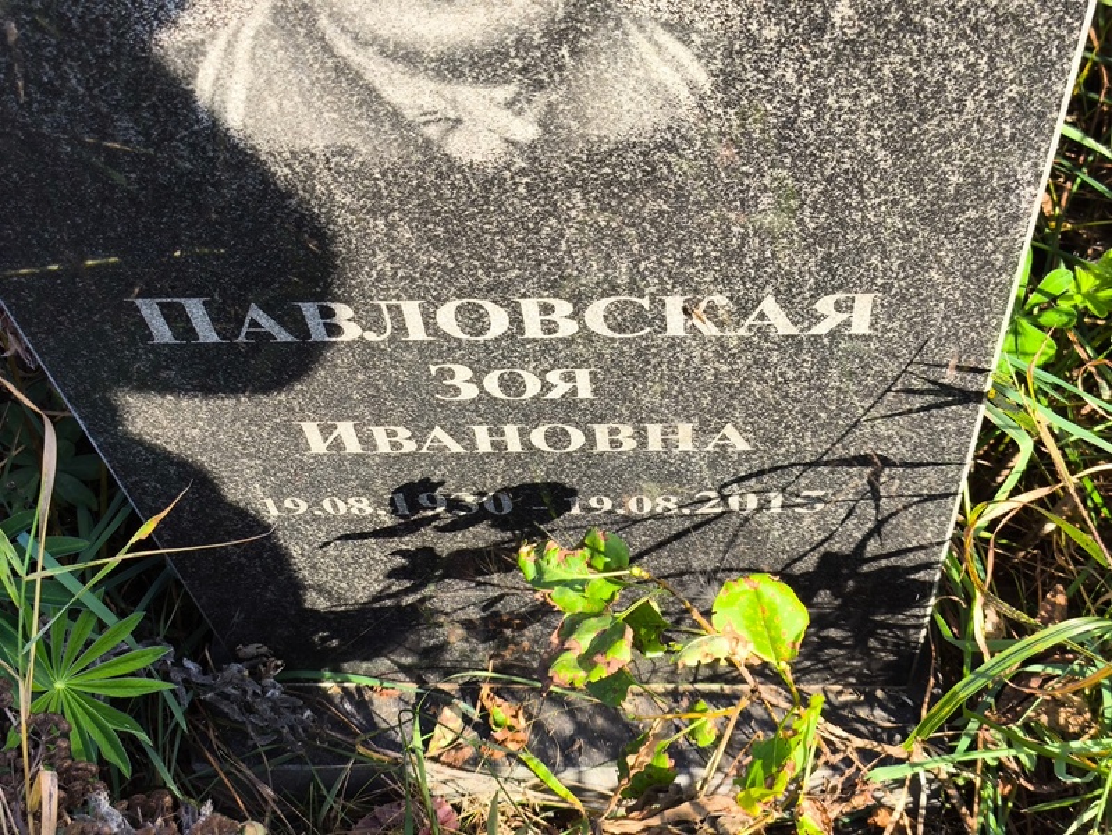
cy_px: 418
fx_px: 1607
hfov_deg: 38.2
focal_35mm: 50
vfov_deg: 29.1
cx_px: 556
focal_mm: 4.71
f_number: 1.7
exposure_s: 1/282
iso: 50
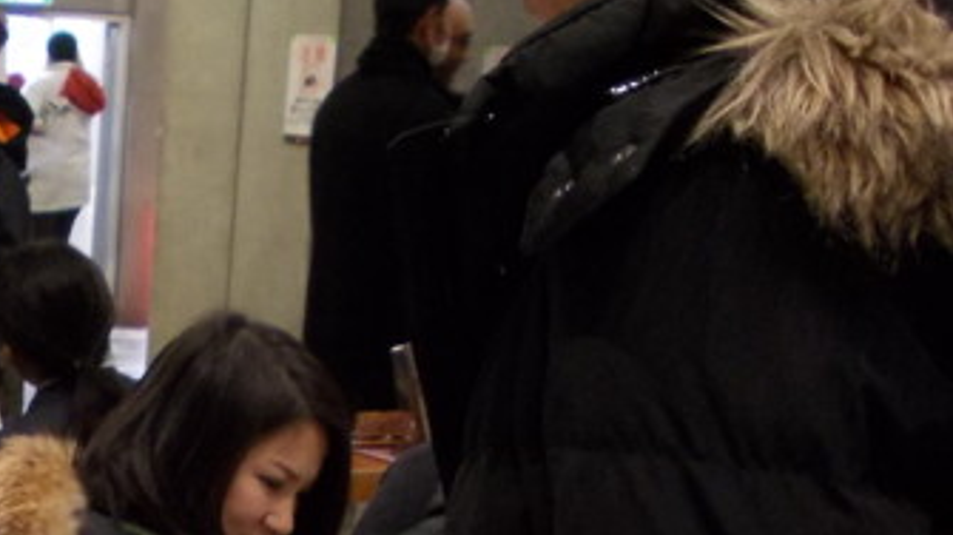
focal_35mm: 99
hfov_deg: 20.3
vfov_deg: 11.8
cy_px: 731
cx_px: -182
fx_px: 2500
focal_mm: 5.3
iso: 200
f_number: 3.1
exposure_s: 1/25
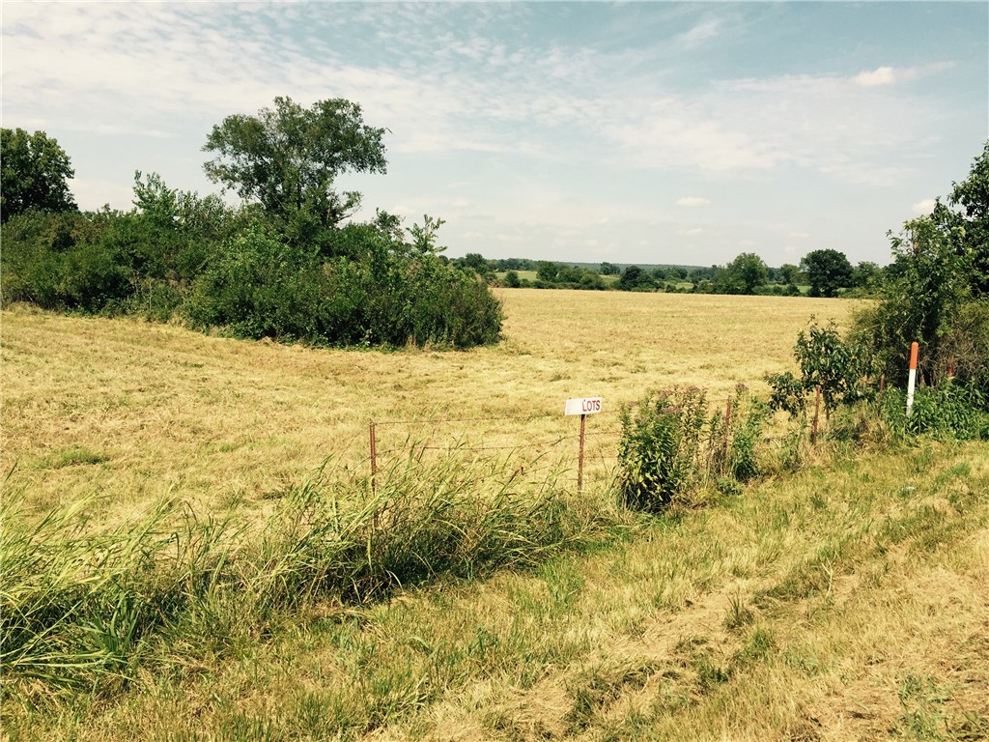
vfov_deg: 48.2
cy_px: 371
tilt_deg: -6.8
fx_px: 829
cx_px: 494
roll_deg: -3.3
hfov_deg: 61.7
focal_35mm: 29
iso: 32
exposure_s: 1/2198
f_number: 2.2
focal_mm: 4.15
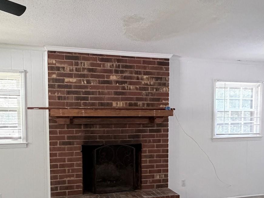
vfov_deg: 42.3
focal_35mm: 33
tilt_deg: -3.9
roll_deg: +0.0
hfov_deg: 55.3
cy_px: 135
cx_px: 126
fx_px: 252
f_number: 2.2
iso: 640
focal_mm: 2.22
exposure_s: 1/60
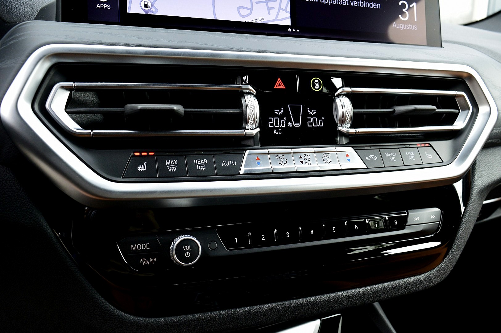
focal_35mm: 32
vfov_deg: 41.6
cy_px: 166
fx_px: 438
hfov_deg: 59.5
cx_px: 250
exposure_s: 1/60
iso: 800
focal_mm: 21
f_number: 8
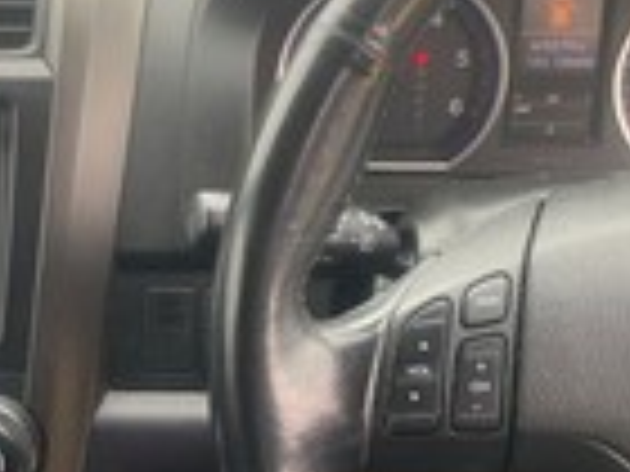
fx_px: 1183
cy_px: 310
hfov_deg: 27.9
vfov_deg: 22.5
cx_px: -9
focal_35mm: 65
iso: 100
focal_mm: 4.25
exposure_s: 1/121
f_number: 1.8
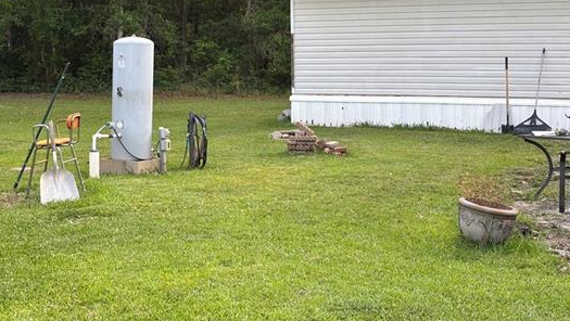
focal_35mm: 69
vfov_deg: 17.4
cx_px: 273
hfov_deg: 30.5
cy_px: 75
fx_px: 1043
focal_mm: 5.96
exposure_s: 1/138
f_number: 1.6
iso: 32
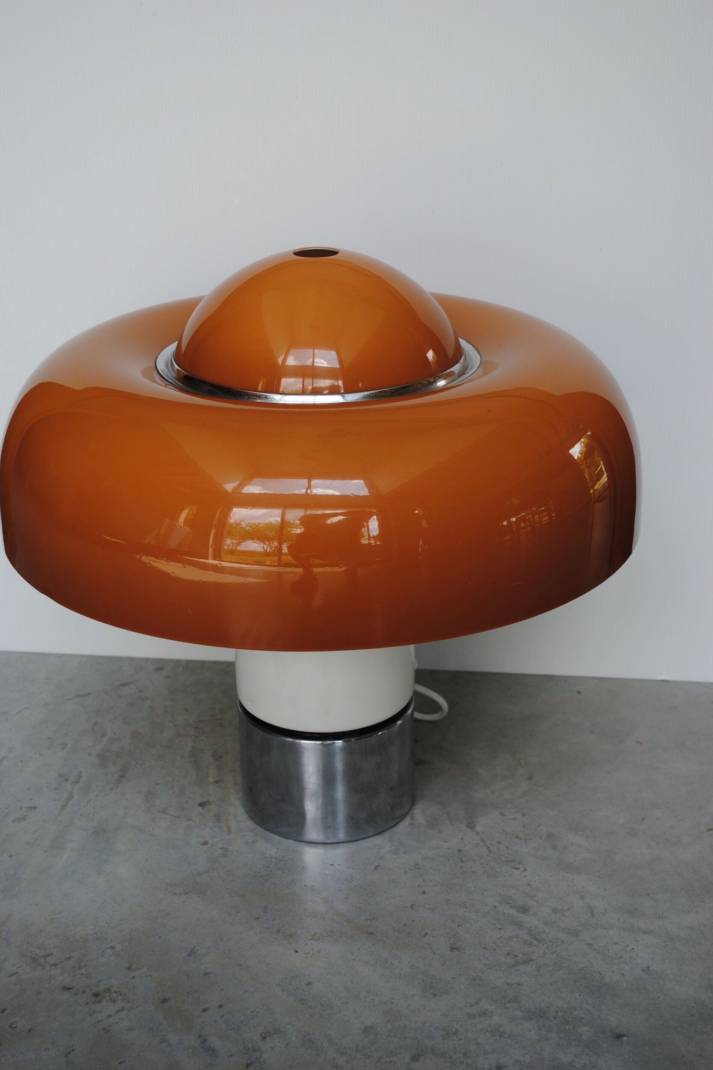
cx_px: 356
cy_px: 536
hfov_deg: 26.0
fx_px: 1544
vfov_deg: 38.2
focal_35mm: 52
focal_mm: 34
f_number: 5.6
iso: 140
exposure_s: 1/125
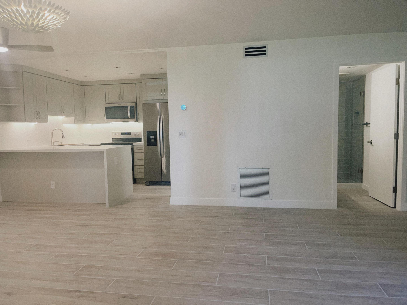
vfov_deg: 53.1
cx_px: 204
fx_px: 306
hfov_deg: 67.3
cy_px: 152
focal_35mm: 26
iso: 125
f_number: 1.6
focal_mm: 5.1
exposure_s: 1/120
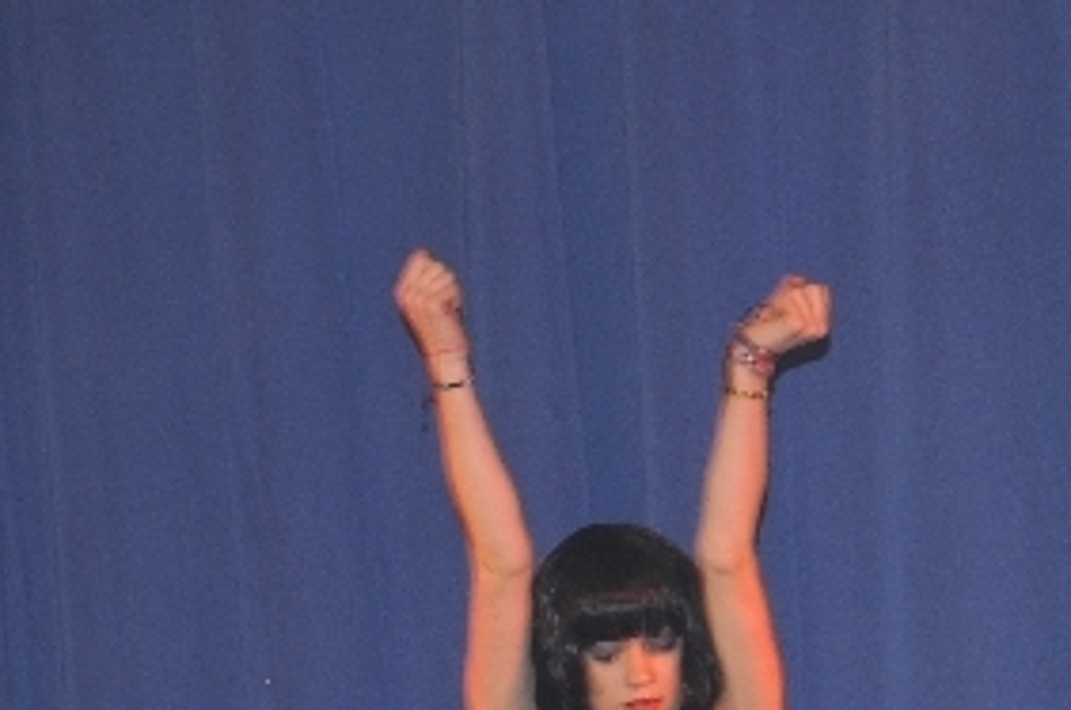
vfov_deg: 3.1
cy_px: 784
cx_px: 1284
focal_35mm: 446
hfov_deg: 4.6
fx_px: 13258
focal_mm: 105
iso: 400
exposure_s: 1/60
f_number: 5.6
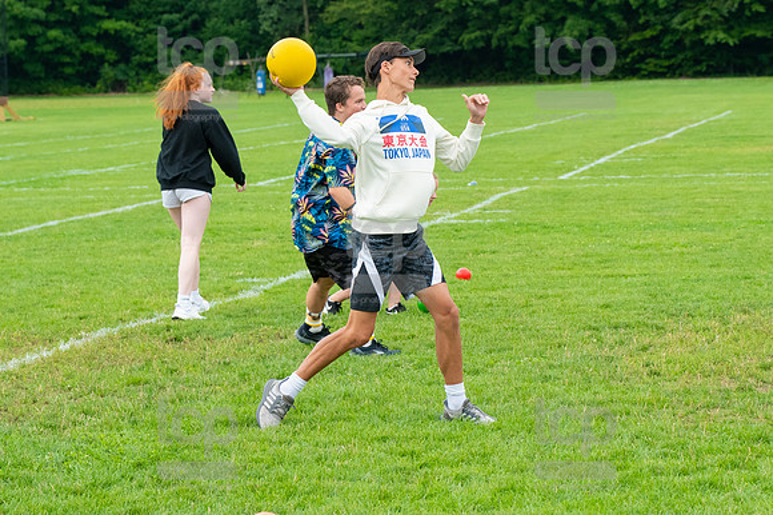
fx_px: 2897
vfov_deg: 10.1
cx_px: 386
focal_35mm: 135
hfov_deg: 15.2
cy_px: 258
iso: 1250
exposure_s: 1/1000
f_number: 5.6
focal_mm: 90
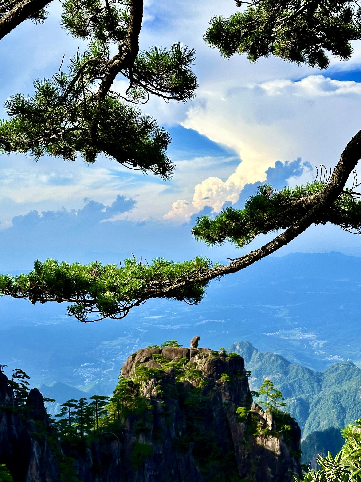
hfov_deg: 30.3
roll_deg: +2.2
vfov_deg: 39.7
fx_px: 667
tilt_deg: -1.6
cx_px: 180
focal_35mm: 48
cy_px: 241
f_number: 1.78
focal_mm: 6.86
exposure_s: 1/3731
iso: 64
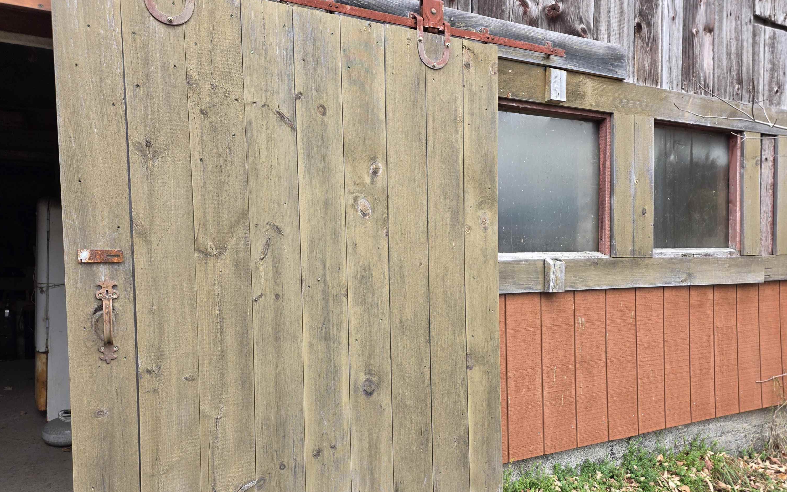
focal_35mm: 25
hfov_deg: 72.5
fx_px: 536
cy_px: 276
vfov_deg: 49.2
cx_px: 402
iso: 50
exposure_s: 1/180
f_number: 1.7
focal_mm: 6.25
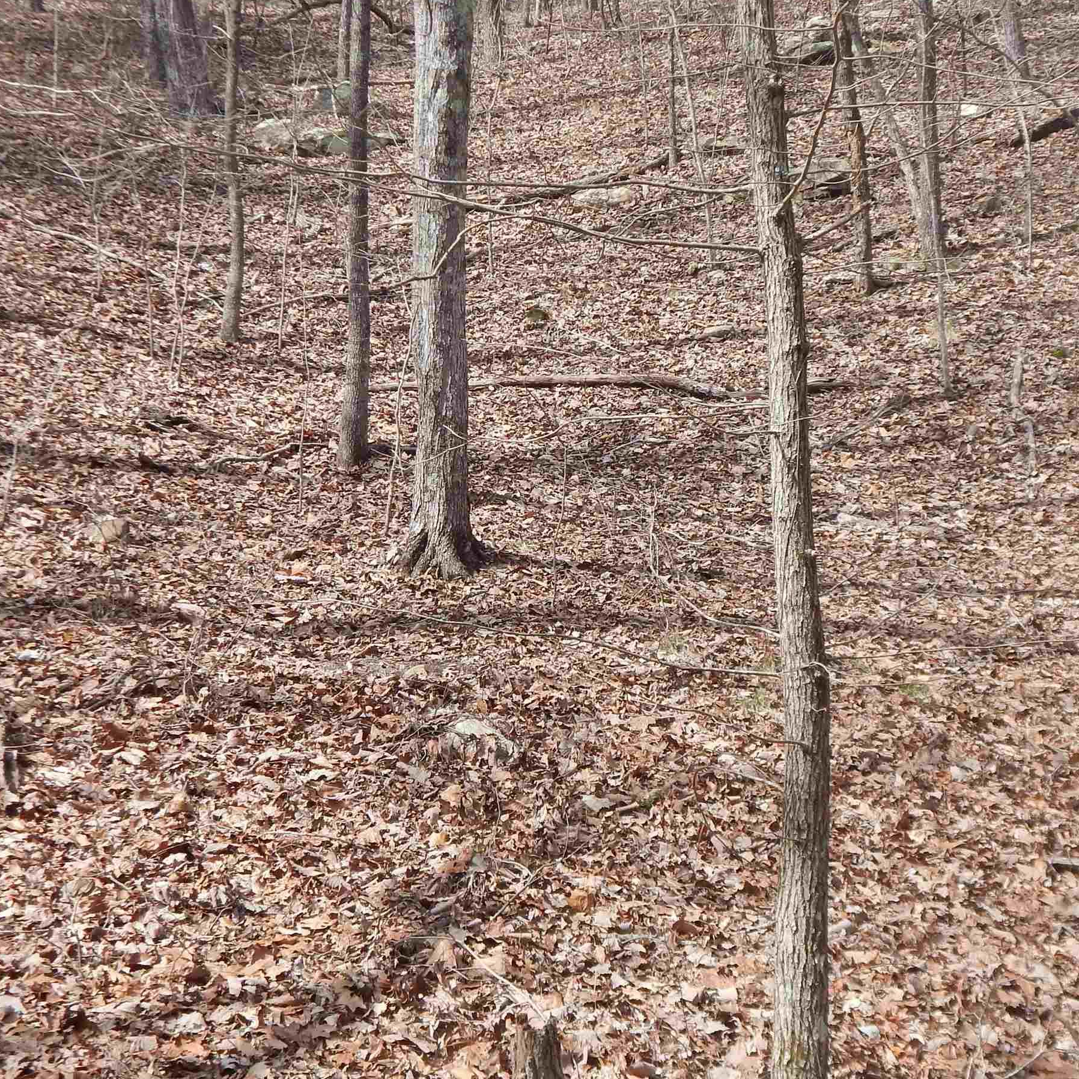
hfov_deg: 26.4
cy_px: 493
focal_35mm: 65
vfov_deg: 26.5
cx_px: 707
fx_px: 2292
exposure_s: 1/400
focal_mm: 7.7
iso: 125
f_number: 3.6
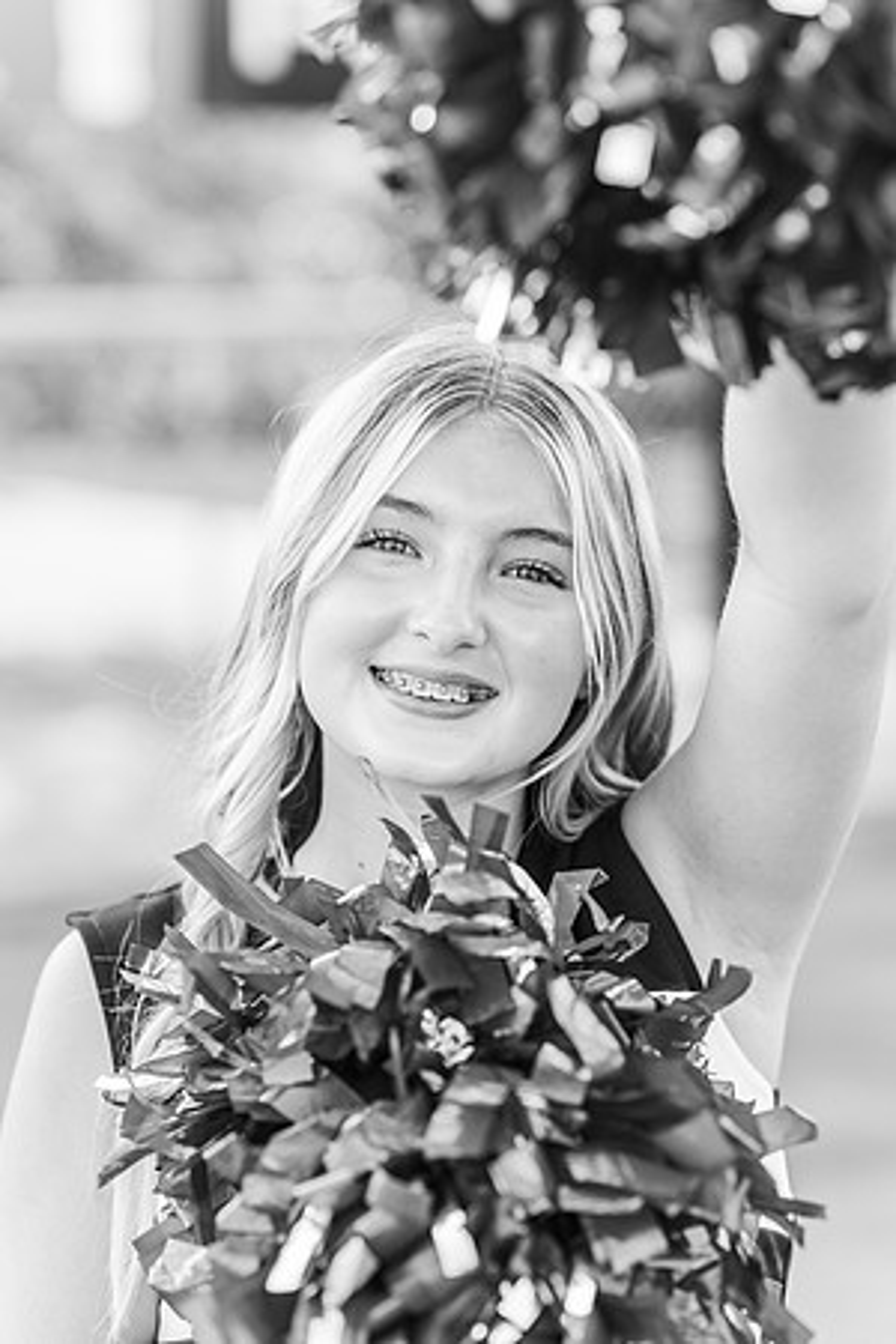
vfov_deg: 23.9
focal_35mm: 85
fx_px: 3173
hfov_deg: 16.1
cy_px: 672
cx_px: 448
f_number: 2.8
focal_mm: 85
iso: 200
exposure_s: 1/320
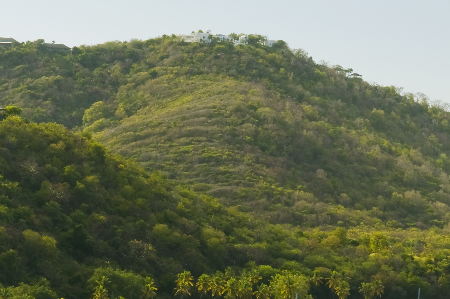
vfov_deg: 7.8
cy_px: 319
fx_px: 2172
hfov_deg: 11.7
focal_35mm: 174
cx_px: 482
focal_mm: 44
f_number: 13
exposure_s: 1/100
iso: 200
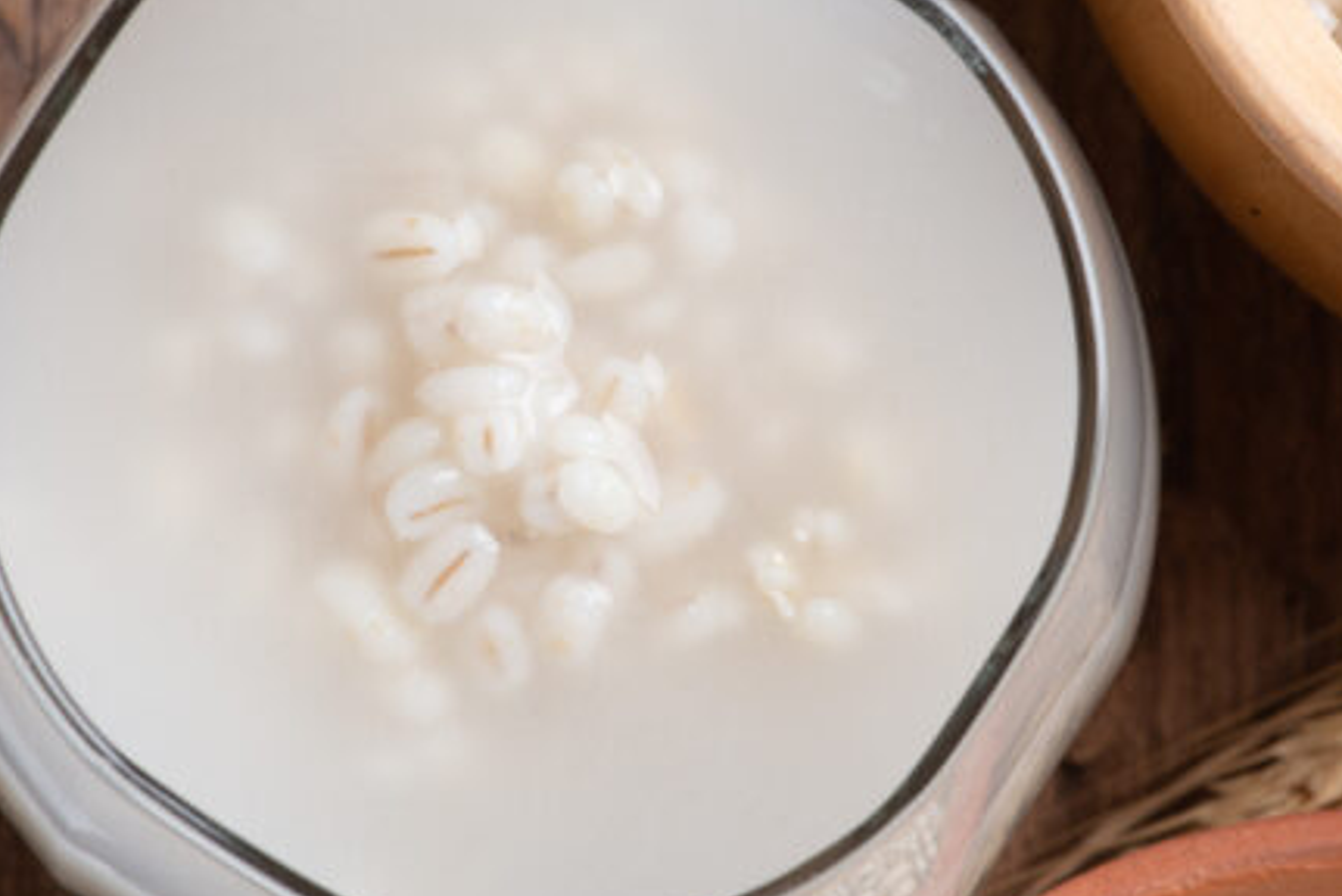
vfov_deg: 7.1
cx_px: 813
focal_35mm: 195
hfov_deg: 10.5
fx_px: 7274
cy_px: 426
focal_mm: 105
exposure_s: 1/160
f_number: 13
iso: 100
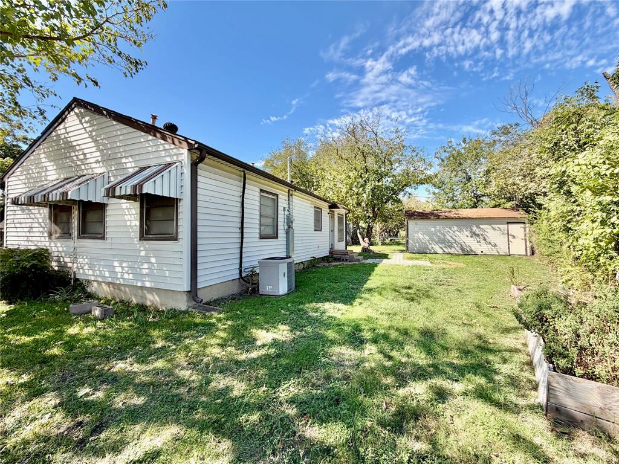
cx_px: 310
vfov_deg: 85.7
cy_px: 232
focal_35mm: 14
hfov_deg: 102.1
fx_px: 250
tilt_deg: +0.7
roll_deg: +0.1
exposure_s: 1/742
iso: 40
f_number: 2.2
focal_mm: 2.22
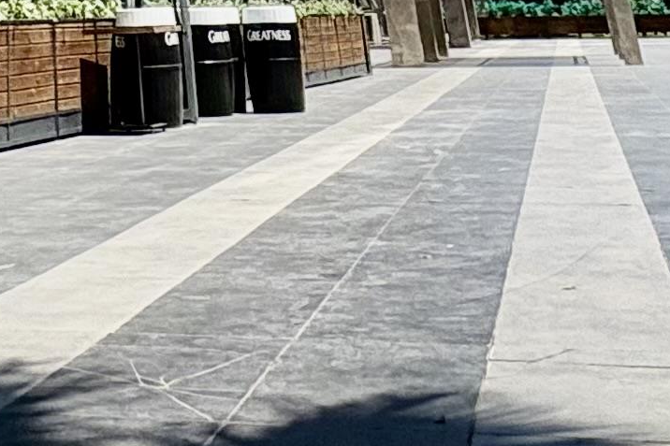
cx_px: -28
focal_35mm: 82
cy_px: -945
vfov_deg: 10.6
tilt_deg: +33.5
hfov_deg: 23.5
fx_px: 1526
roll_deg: +2.9
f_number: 2.2
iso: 50
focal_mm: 2.22
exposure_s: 1/2083
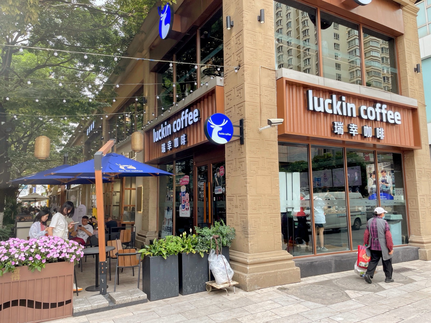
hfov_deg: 67.3
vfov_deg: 53.1
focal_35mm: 26
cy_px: 162
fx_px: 324
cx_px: 216
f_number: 1.6
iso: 32
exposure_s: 1/390
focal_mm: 4.2
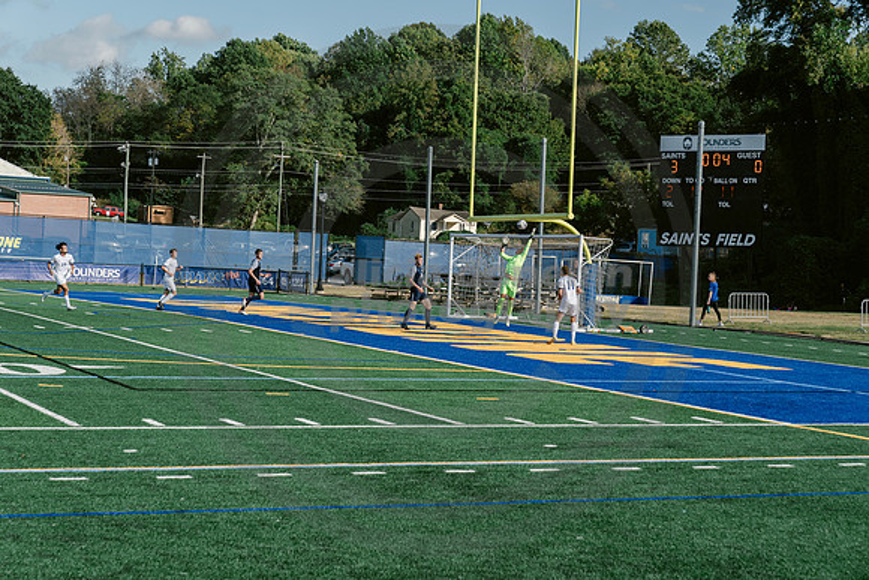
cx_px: 434
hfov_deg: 28.8
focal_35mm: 70
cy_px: 290
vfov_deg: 19.5
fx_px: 1690
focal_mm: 70
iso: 640
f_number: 5.6
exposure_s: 1/2500
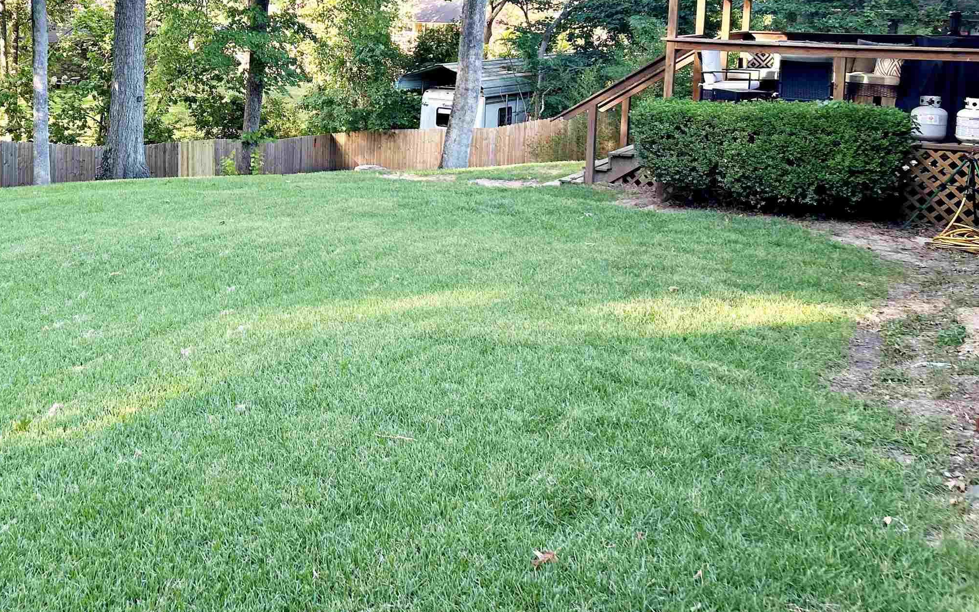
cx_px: 251
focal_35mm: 42
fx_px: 1121
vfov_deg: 29.7
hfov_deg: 45.6
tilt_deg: -6.3
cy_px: 112
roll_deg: -1.2
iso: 40
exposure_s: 1/121
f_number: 1.5
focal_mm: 5.7
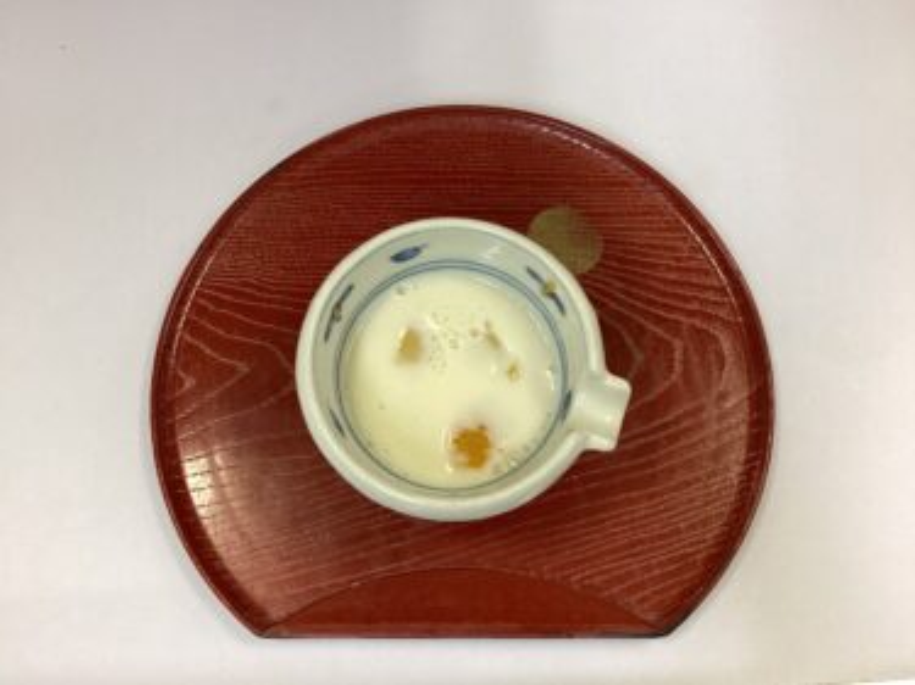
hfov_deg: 58.4
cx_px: 458
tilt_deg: -75.0
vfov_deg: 45.4
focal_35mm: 31
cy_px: 342
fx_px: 819
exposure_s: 1/60
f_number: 2.4
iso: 125
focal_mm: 3.3
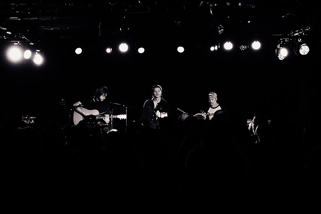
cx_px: 157
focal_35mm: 90
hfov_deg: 22.6
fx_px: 805
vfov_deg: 15.2
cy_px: 103
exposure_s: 1/250
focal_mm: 70
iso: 2000
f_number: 3.5
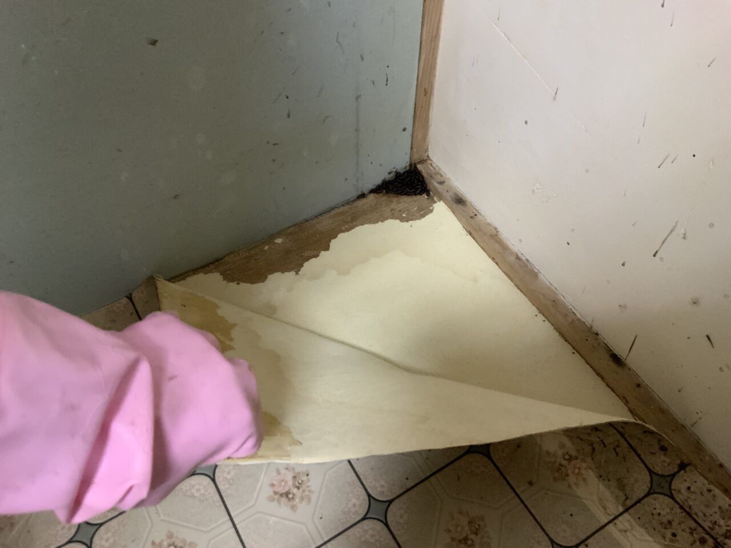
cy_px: 274
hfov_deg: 61.7
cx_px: 366
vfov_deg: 48.2
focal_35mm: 29
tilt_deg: -53.7
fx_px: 612
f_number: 1.8
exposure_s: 1/33
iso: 250
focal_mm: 3
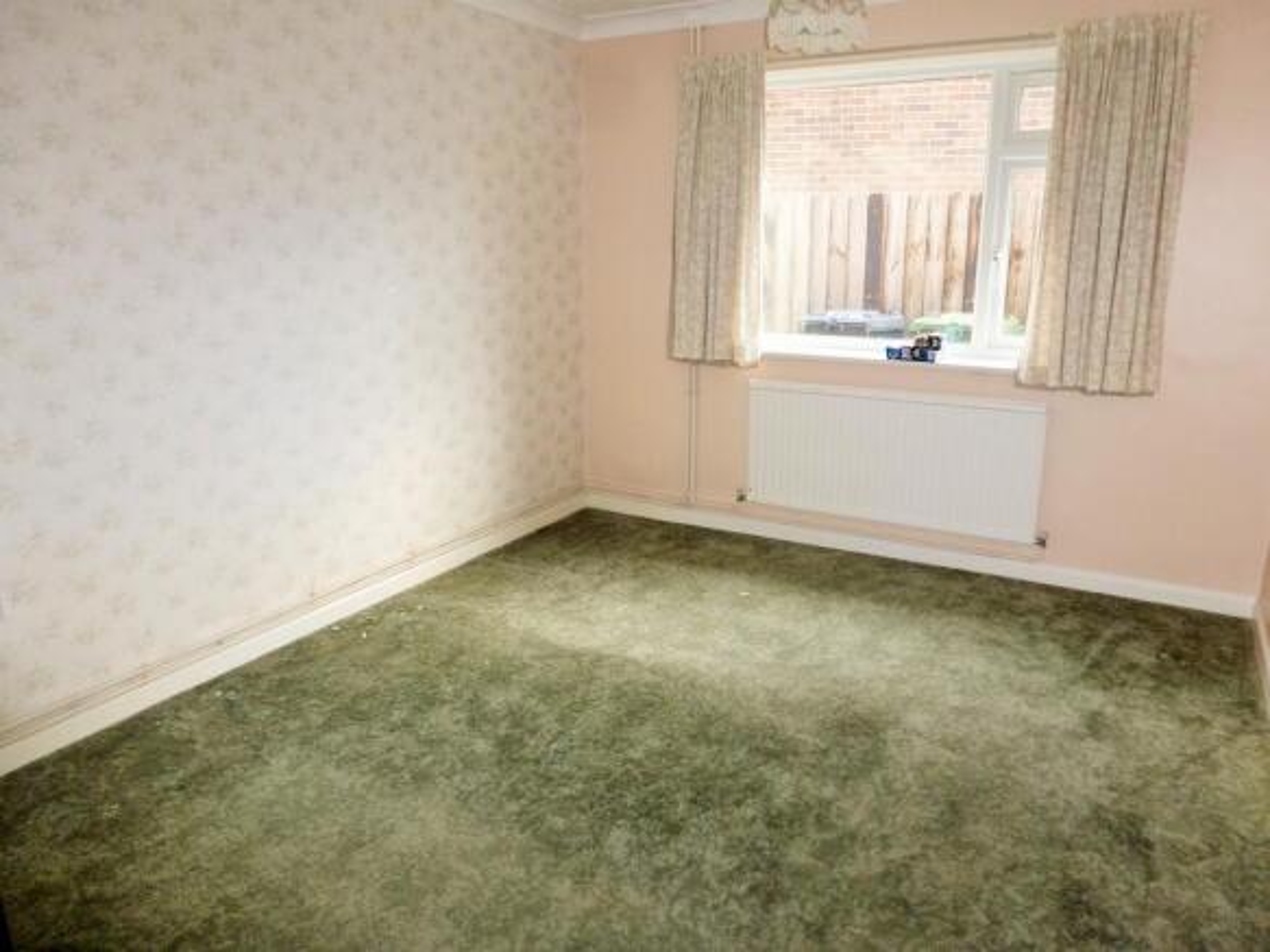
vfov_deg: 56.8
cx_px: 635
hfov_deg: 71.6
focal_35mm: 24
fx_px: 880
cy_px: 476
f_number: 3.3
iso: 200
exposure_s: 1/60
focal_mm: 4.3
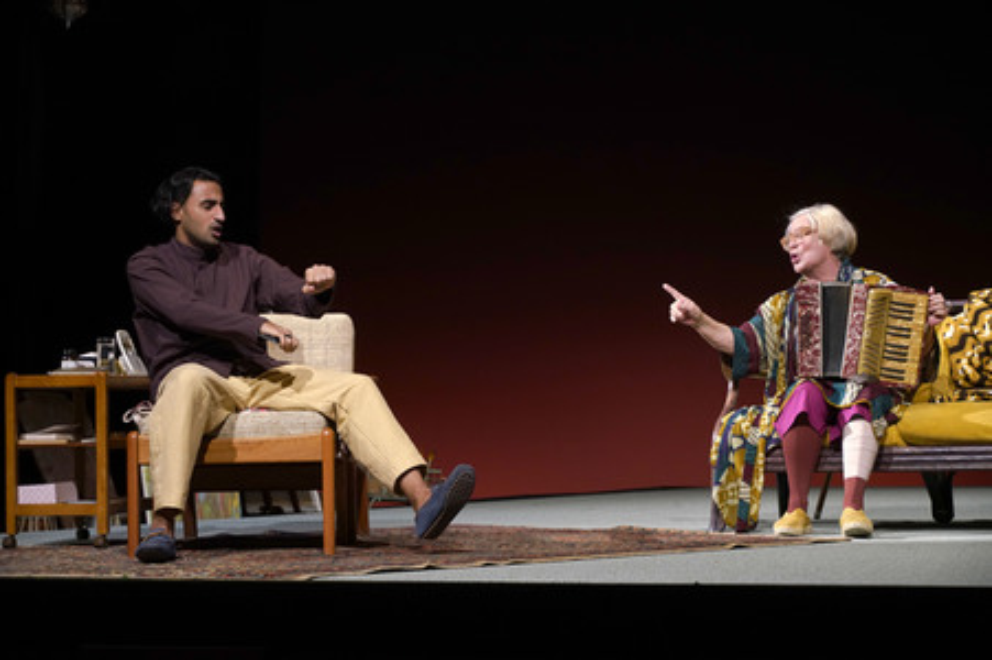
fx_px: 2230
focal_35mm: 81
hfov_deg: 25.1
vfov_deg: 16.8
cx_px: 496
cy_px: 330
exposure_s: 1/200
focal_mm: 81
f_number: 5.6
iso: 1600
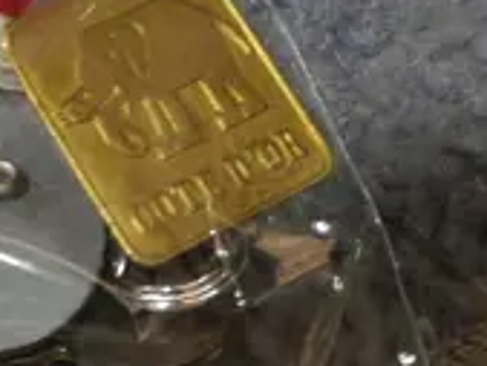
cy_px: -290
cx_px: -343
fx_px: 3407
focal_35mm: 242
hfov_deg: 7.9
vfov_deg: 6.0
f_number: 5.6
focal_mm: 20
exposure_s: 1/60
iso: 400
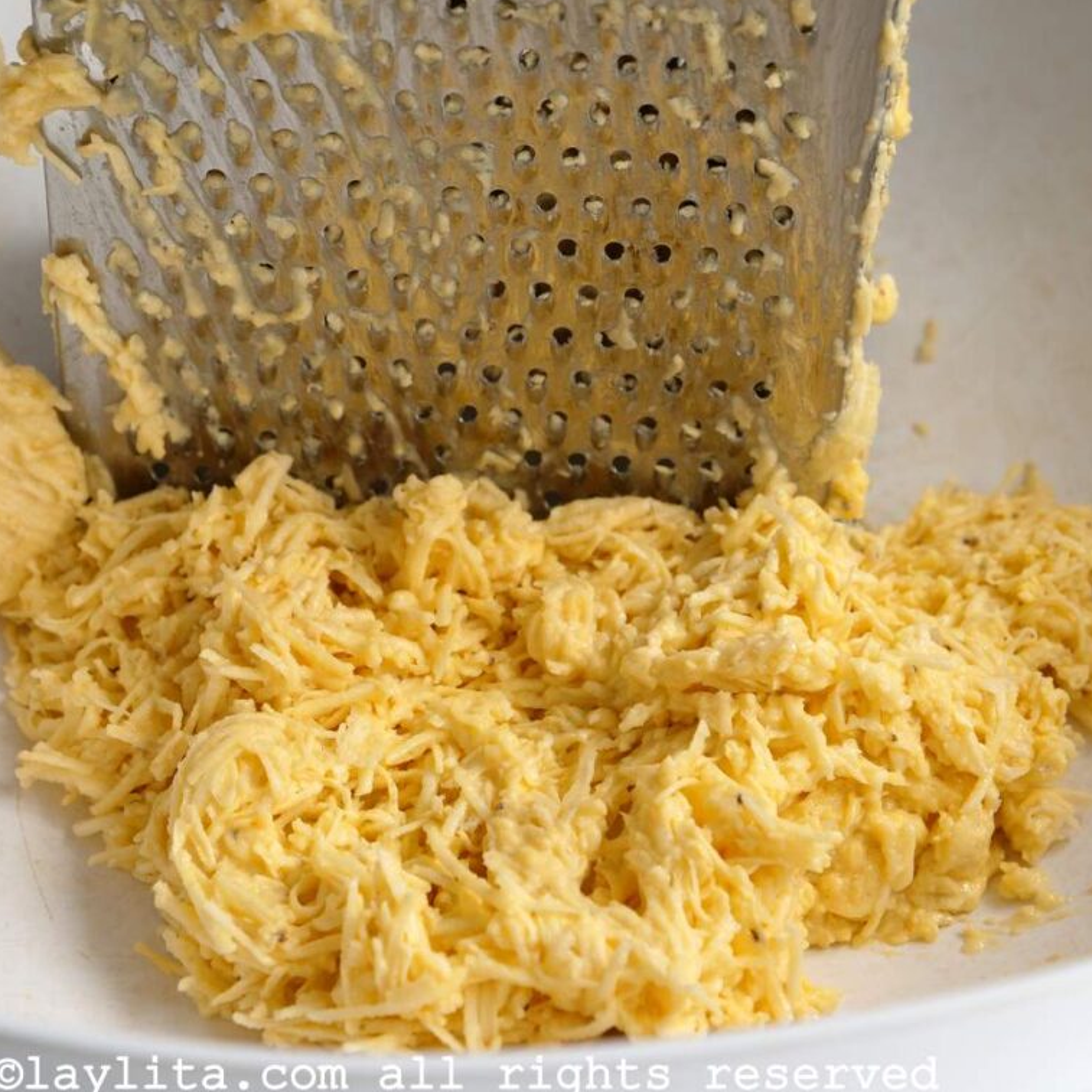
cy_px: 549
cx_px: 476
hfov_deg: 20.2
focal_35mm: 86
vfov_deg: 20.2
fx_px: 3069
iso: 200
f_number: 5
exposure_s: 1/100
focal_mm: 36
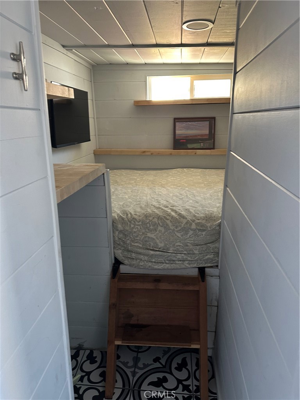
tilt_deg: -15.4
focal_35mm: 24
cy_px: 200
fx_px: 277
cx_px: 150
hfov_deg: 56.8
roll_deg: +1.9
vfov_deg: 71.6
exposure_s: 1/60
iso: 400
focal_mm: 6.86
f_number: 1.78
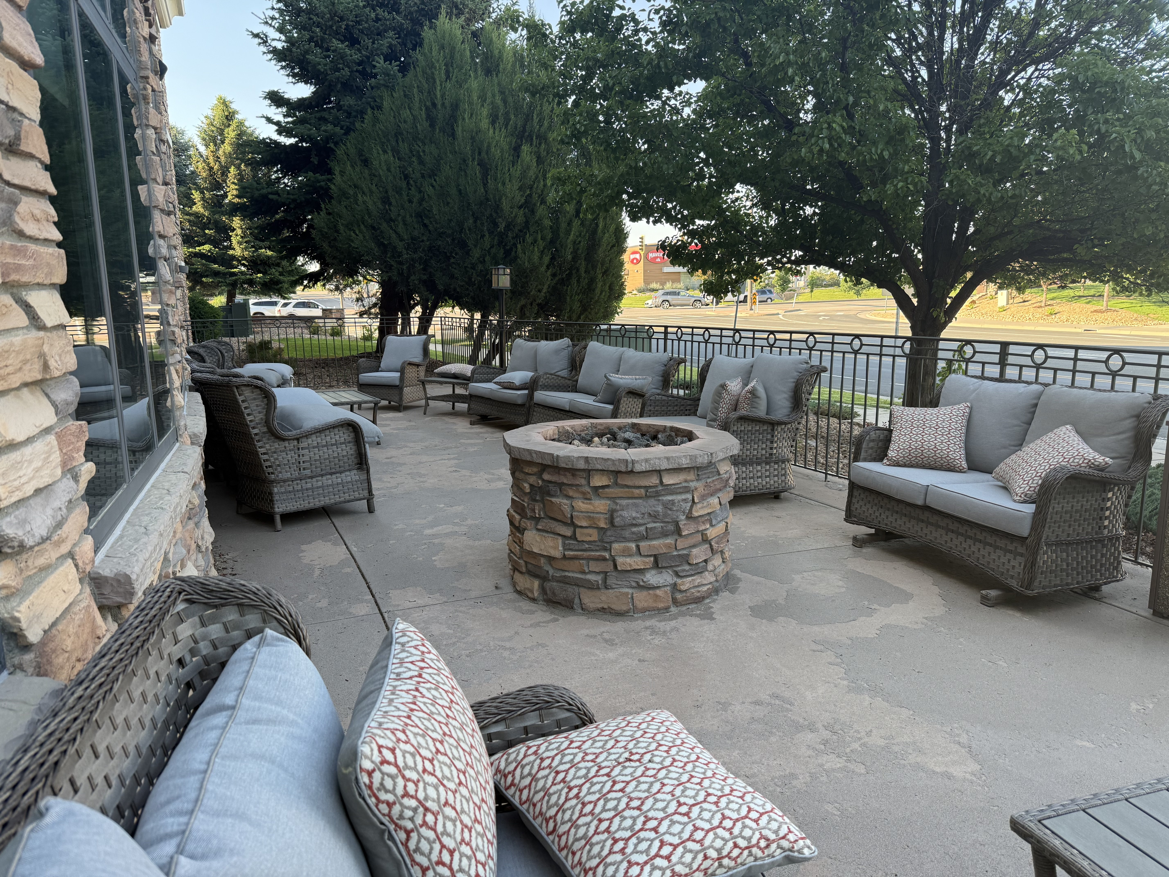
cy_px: 438
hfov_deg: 71.6
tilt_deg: -10.5
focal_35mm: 24
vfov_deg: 56.8
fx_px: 810
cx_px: 584
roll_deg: +1.7
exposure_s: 1/450
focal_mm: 6.76
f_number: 1.78
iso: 100
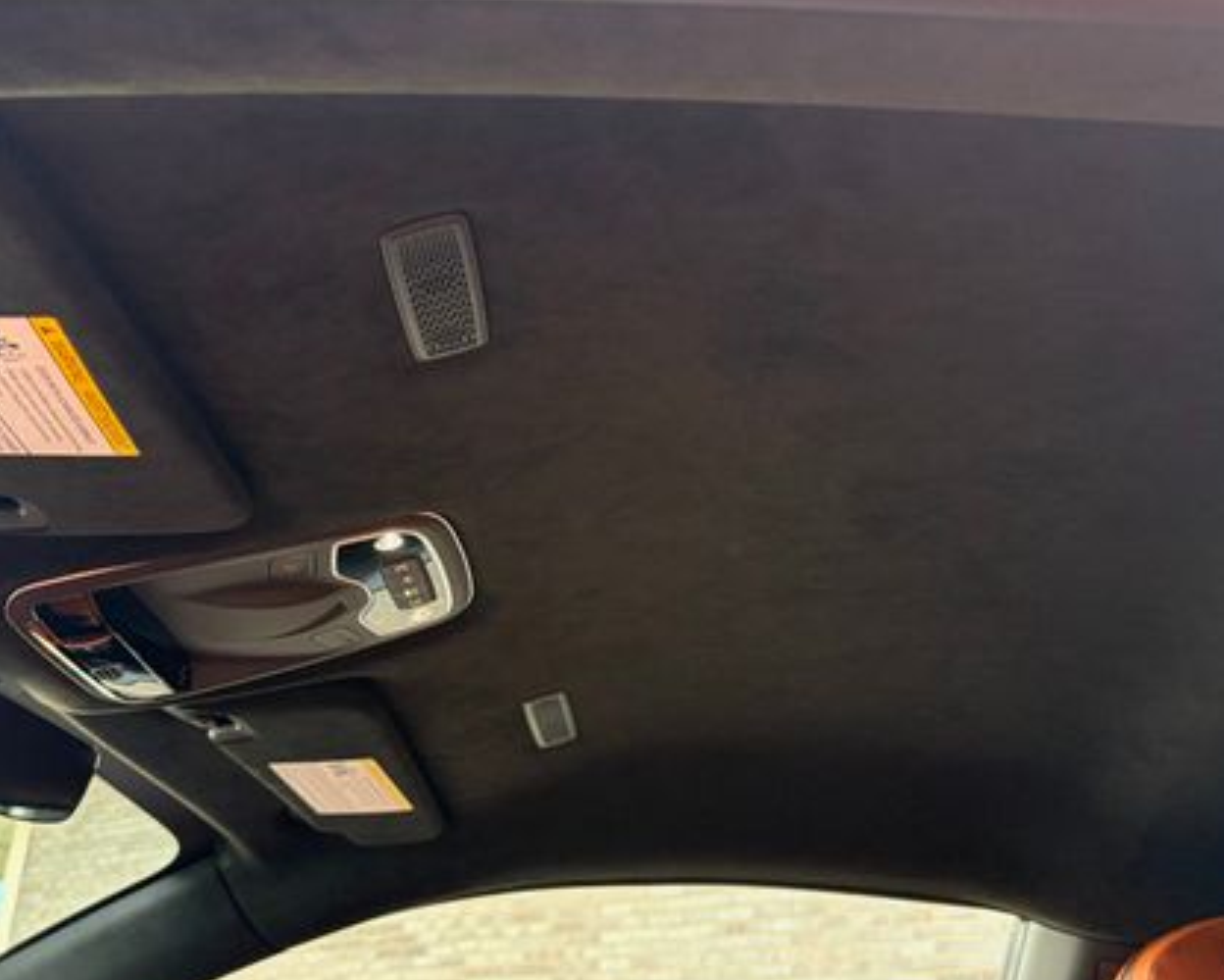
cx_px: 559
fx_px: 1413
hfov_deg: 46.8
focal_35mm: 39
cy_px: 542
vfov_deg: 38.2
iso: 125
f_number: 1.6
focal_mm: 5.96
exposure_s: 1/79
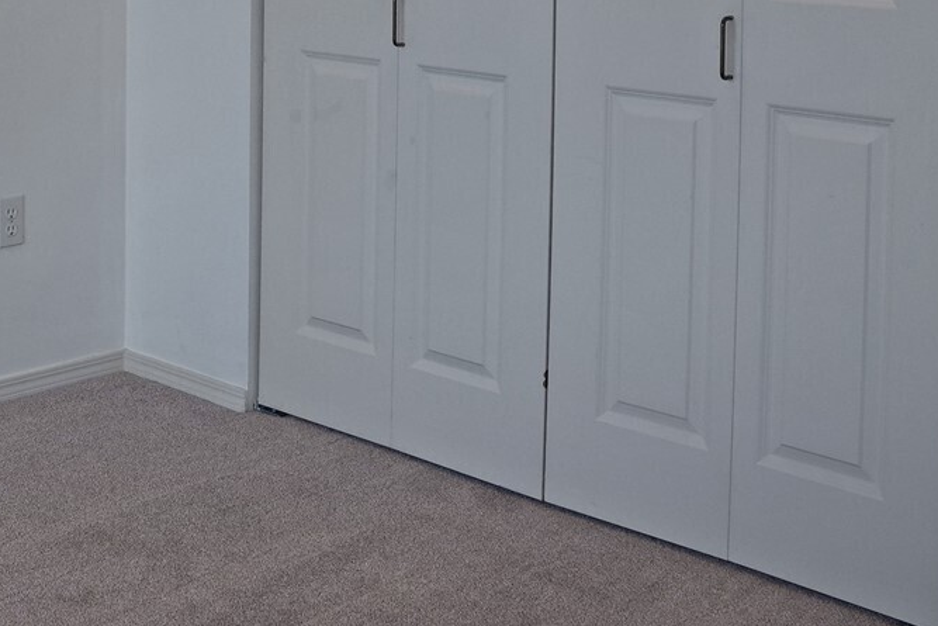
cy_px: -106
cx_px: 120
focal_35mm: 61
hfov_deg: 31.5
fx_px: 1590
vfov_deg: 20.9
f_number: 6.3
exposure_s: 1/160
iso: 800
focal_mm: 24
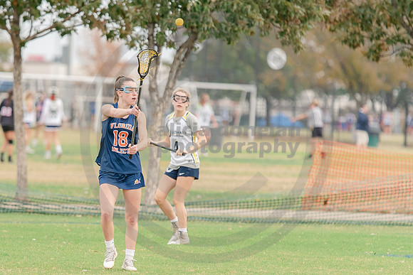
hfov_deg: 4.0
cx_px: 100
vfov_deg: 2.7
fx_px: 5880
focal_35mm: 512
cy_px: 193
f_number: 2.8
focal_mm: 200
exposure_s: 1/1250
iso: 360
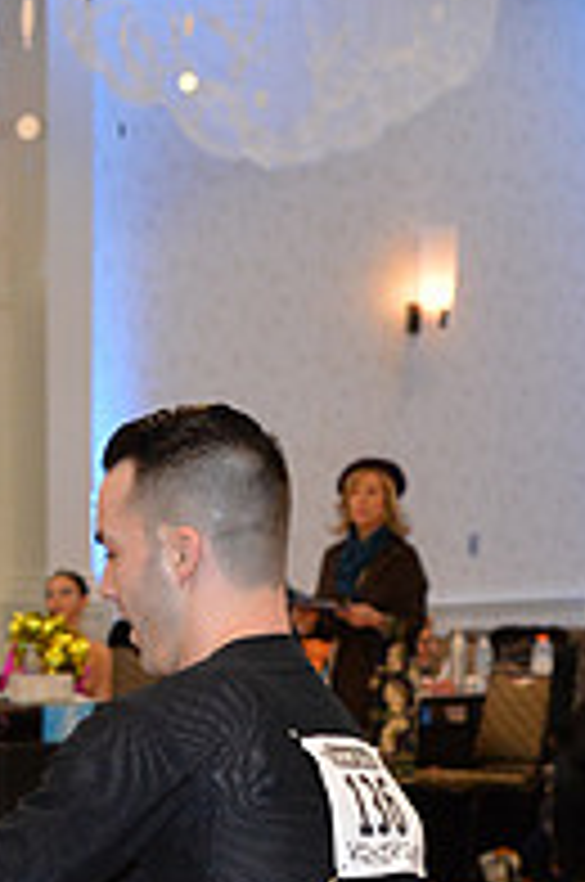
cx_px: -196
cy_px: 1125
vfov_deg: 10.4
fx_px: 4770
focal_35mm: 195
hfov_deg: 6.9
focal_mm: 66
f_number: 5
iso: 3200
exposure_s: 1/250
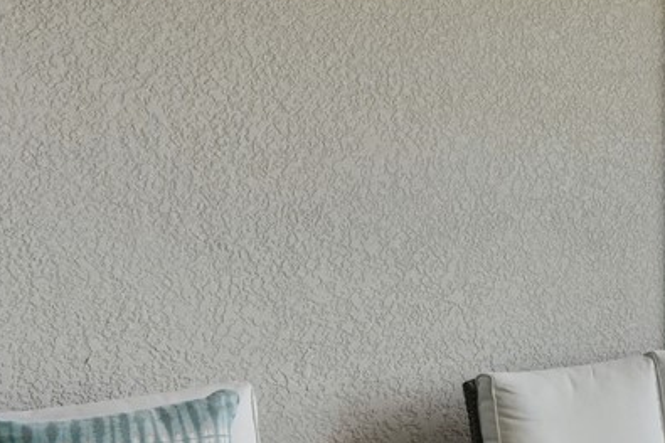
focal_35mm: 44
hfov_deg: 38.2
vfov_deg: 30.5
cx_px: 704
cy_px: 233
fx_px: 812
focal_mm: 16
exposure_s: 1/3200
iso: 400
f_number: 9
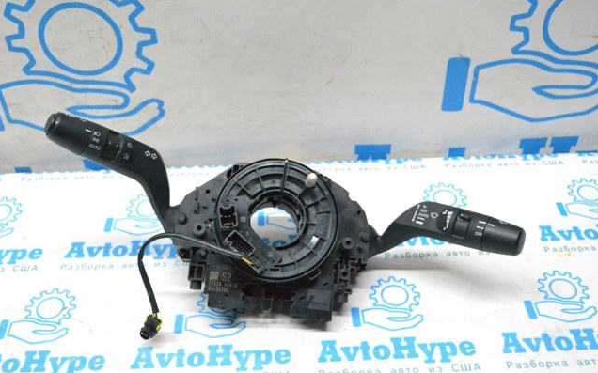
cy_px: 193
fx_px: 652
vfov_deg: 32.0
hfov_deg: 49.3
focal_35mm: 40
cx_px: 299
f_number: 4.2
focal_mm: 26
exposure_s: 1/800
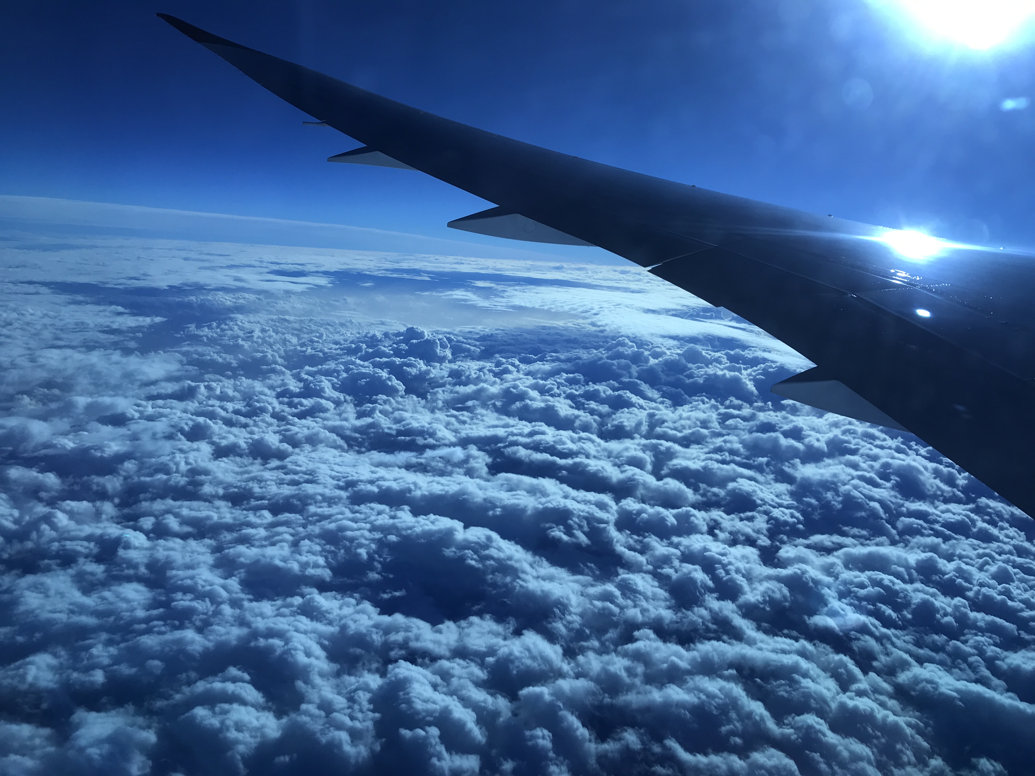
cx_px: 518
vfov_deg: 49.7
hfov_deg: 63.4
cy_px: 388
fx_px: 837
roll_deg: -3.3
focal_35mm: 28
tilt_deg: -11.1
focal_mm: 3.99
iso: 20
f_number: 1.8
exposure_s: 1/512
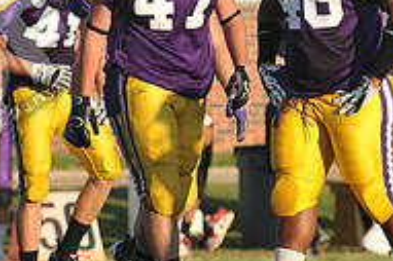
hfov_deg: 2.3
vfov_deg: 1.5
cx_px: -64
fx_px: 9914
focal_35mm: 909
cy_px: 46
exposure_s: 1/1250
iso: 200
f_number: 4.5
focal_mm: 200
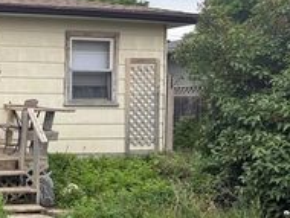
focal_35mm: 63
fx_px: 528
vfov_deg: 23.3
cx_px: -55
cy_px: 115
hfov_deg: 27.2
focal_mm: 6.76
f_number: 1.78
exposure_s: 1/1522
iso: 80
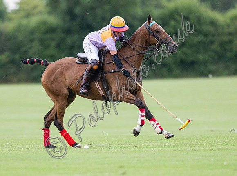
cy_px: 129
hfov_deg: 2.2
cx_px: 64
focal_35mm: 899
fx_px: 6124
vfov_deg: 1.6
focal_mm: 500
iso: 1250
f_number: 4
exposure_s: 1/800
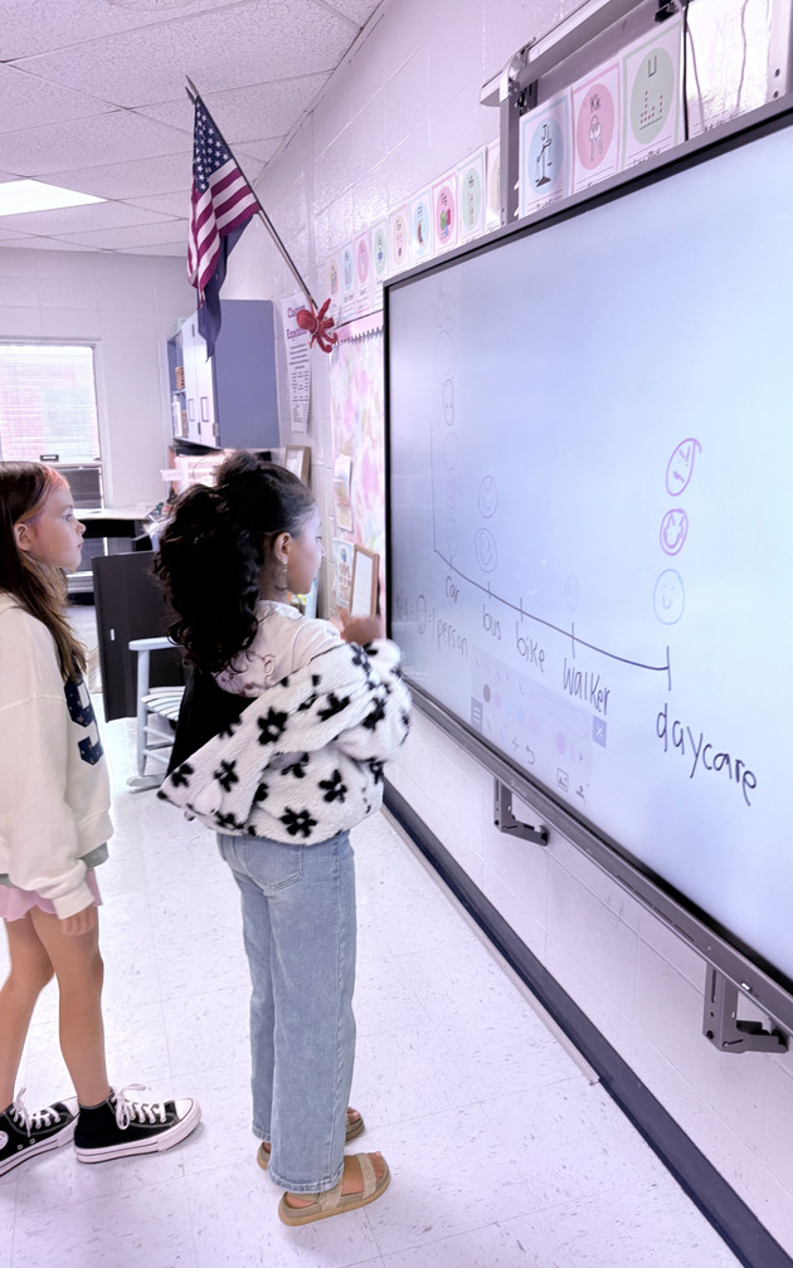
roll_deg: +1.5
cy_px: 630
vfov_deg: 66.5
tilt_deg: -11.2
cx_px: 417
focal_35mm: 28
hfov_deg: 44.5
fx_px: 968
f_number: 1.6
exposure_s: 1/60
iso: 100
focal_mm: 5.96
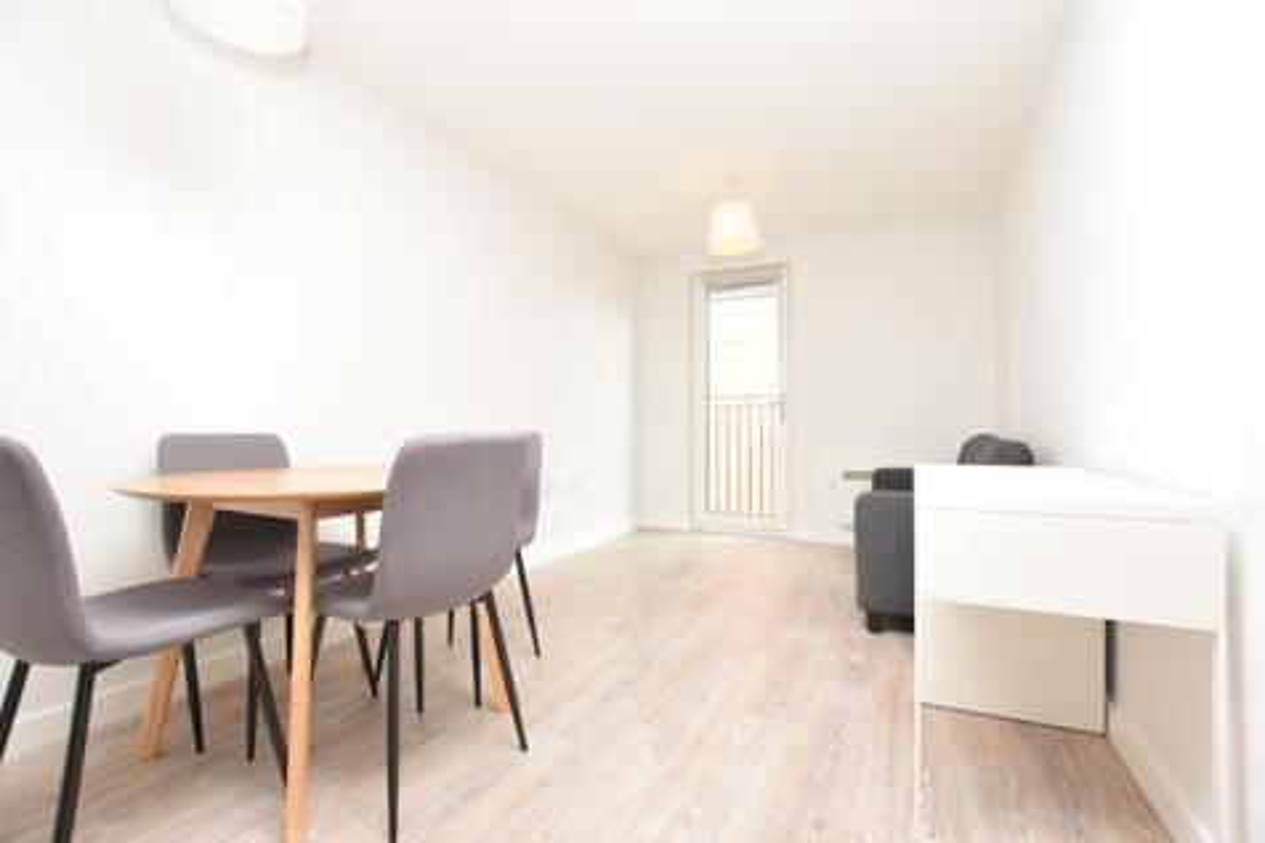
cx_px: 632
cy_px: 422
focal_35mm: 15
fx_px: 527
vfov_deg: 77.3
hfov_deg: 100.4
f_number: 5
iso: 800
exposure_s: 1/100
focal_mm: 10
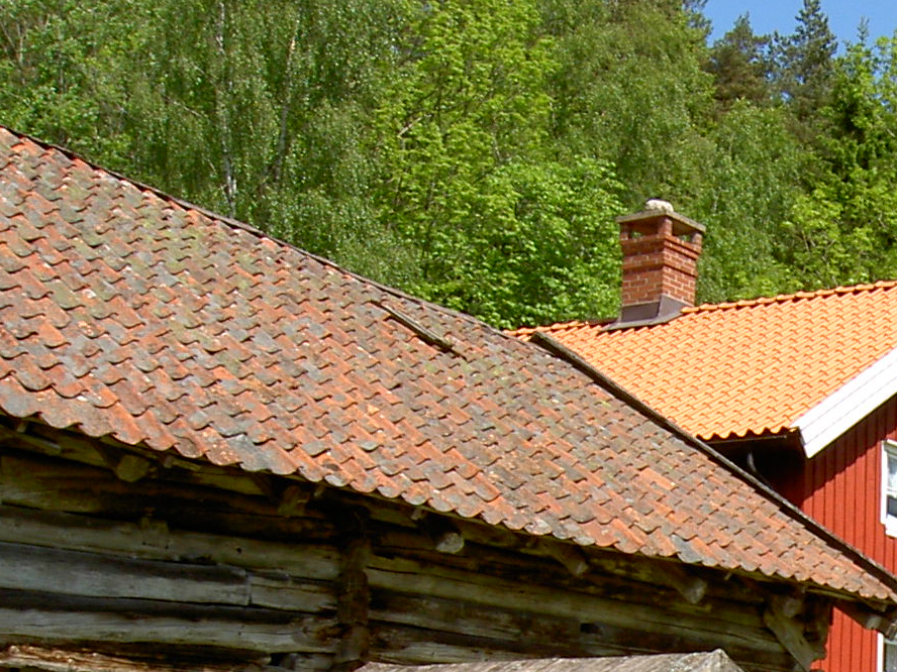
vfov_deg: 16.2
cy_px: 842
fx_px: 2254
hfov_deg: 20.9
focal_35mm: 87
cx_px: 1086
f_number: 4.7
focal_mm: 5.6
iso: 50
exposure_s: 1/250
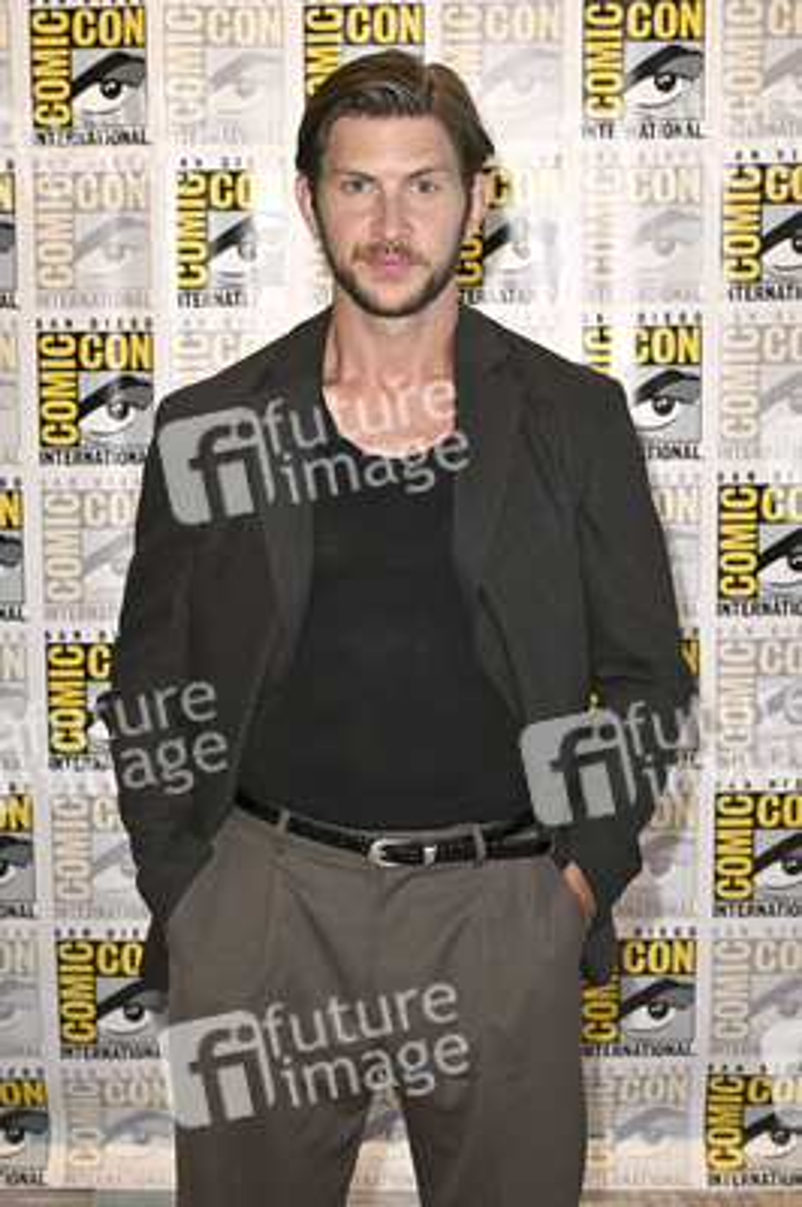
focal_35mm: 59
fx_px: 1975
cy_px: 604
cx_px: 401
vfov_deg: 34.0
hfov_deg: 23.0
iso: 2000
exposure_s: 1/250
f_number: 6.3
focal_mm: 59
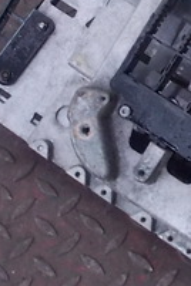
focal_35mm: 96
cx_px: 238
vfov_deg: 21.1
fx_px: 764
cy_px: 83
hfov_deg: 13.8
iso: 200
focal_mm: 4.1
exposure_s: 1/25
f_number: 3.3
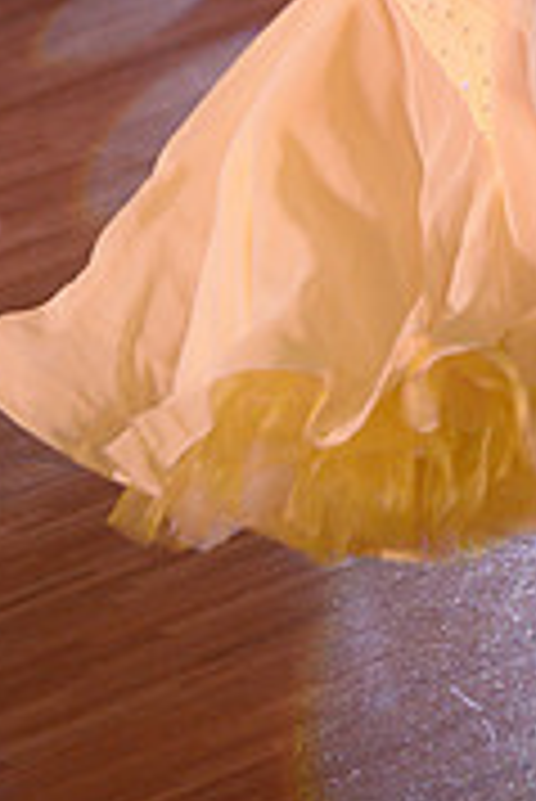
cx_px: 547
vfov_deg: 5.2
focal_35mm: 391
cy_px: -356
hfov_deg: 3.5
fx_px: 8715
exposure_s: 1/200
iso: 1250
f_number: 5
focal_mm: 120
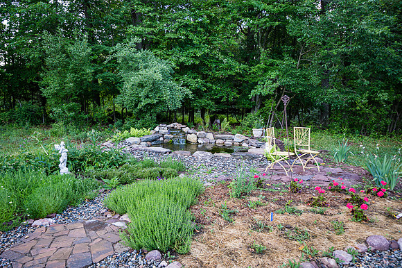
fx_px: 279
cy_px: 134
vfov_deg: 51.2
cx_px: 201
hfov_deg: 71.5
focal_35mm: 25
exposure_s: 1/125
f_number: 4
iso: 400
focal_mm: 24
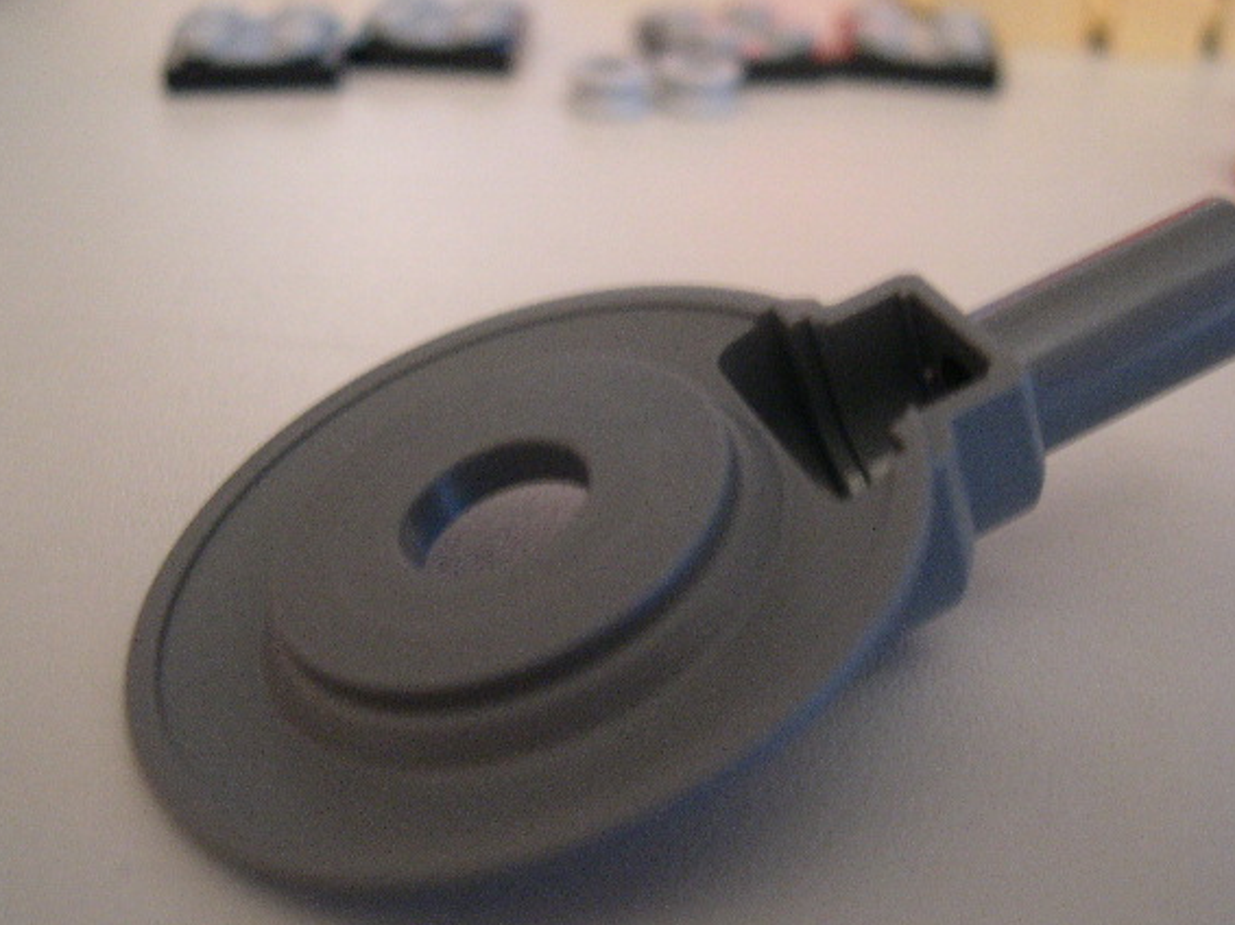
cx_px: 655
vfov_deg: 33.5
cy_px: 513
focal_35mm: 43
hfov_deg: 43.8
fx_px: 1533
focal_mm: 8
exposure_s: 1/3.1
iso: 400
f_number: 2.8
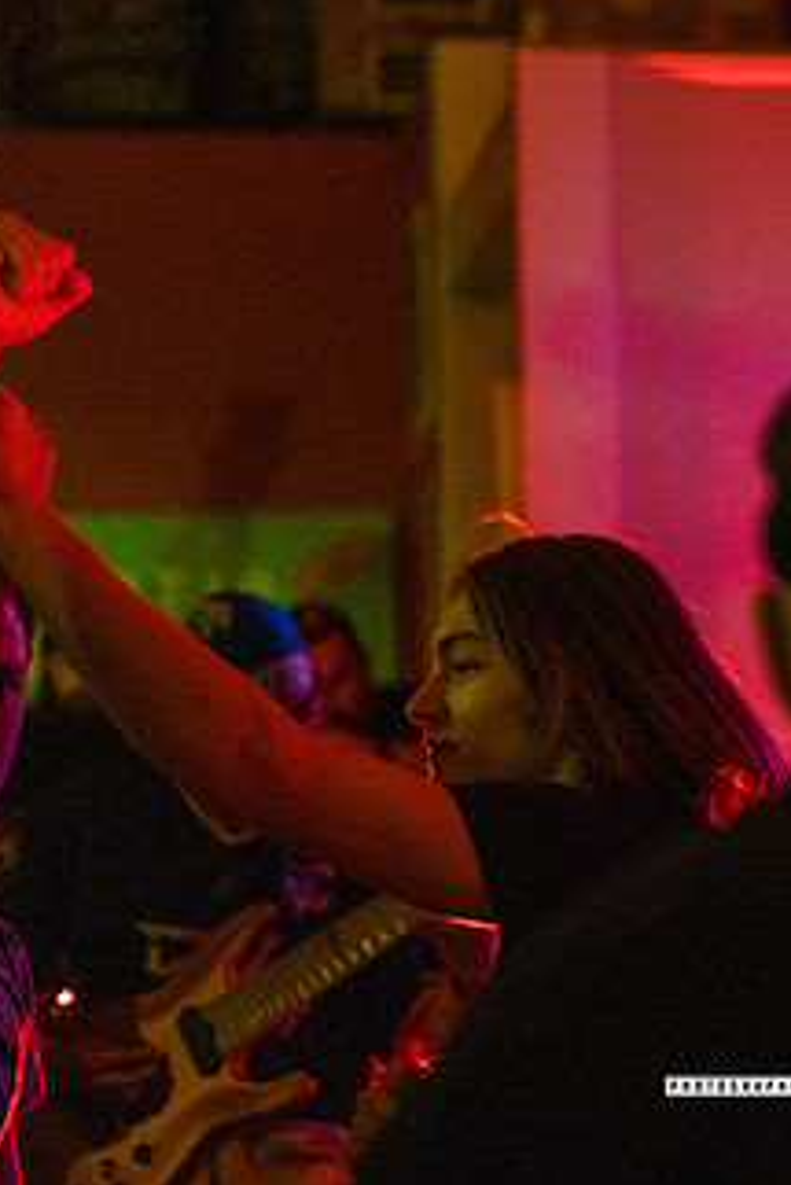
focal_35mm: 90
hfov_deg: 14.6
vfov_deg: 22.6
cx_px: 982
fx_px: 2963
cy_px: 481
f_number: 1.8
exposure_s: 1/160
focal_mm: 50
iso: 3200
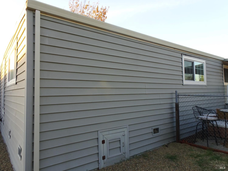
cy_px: 86
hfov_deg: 71.6
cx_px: 114
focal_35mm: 24
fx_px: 158
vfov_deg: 56.8
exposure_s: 1/30
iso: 80
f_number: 3.5
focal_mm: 4.1
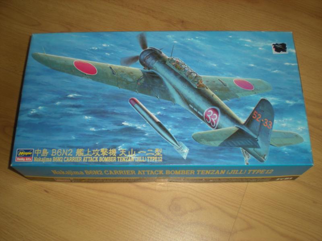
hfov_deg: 49.0
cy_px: 120
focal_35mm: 38
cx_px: 161
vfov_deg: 37.7
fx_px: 353
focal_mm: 6.3
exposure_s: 1/57.2
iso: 64
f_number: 3.1
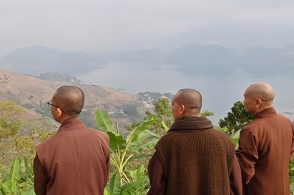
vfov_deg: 34.8
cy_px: 77
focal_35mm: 38
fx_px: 310
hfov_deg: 49.5
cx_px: 90
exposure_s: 1/320
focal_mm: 24
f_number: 10
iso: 160
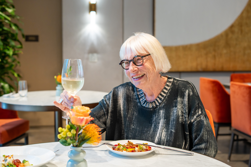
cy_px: 84
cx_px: 126
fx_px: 349
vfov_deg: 27.0
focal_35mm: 50
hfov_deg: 39.6
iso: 800
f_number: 3.2
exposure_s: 1/160
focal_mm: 50
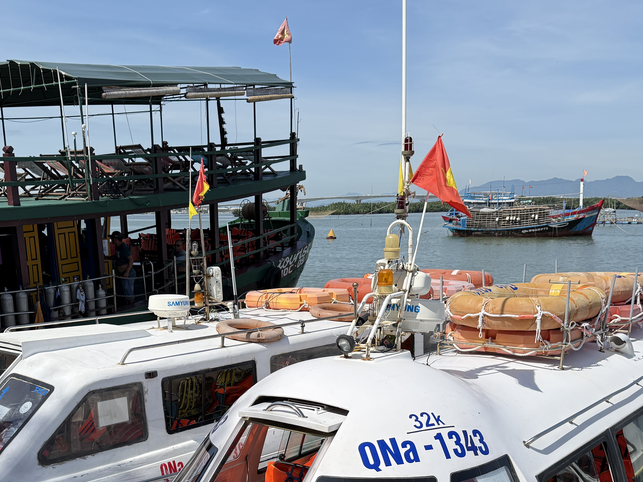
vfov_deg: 34.1
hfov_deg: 45.1
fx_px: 762
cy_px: 382
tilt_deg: -12.7
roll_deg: +1.0
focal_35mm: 41
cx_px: 216
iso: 100
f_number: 1.78
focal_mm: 6.76
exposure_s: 1/5319
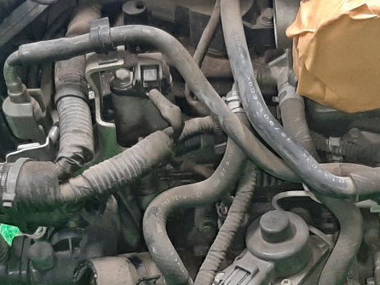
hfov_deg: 23.3
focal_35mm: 84
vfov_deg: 17.2
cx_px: 222
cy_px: 274
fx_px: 922
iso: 230
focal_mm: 3.93
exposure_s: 1/50
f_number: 1.7
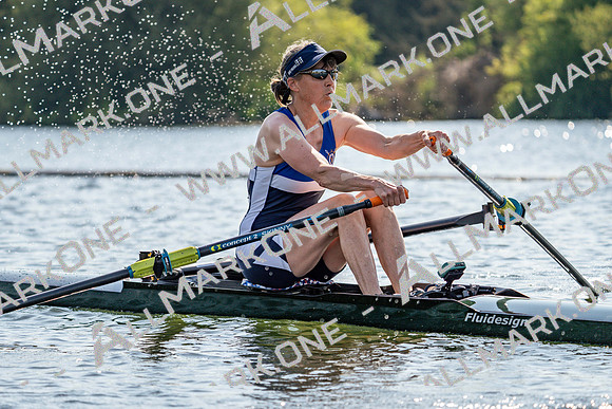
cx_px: 306
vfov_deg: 6.5
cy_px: 204
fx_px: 3588
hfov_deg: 9.8
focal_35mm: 211
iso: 125
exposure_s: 1/1600
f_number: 5.6
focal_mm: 211
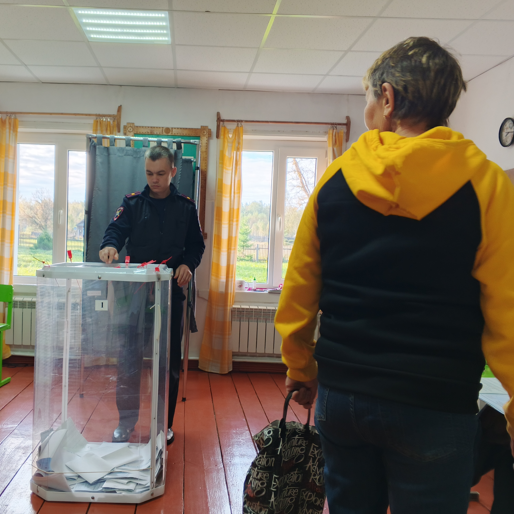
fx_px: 538
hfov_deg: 50.5
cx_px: 190
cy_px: 257
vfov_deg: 51.1
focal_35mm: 32
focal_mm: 4.11
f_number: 1.6
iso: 287
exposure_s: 1/50
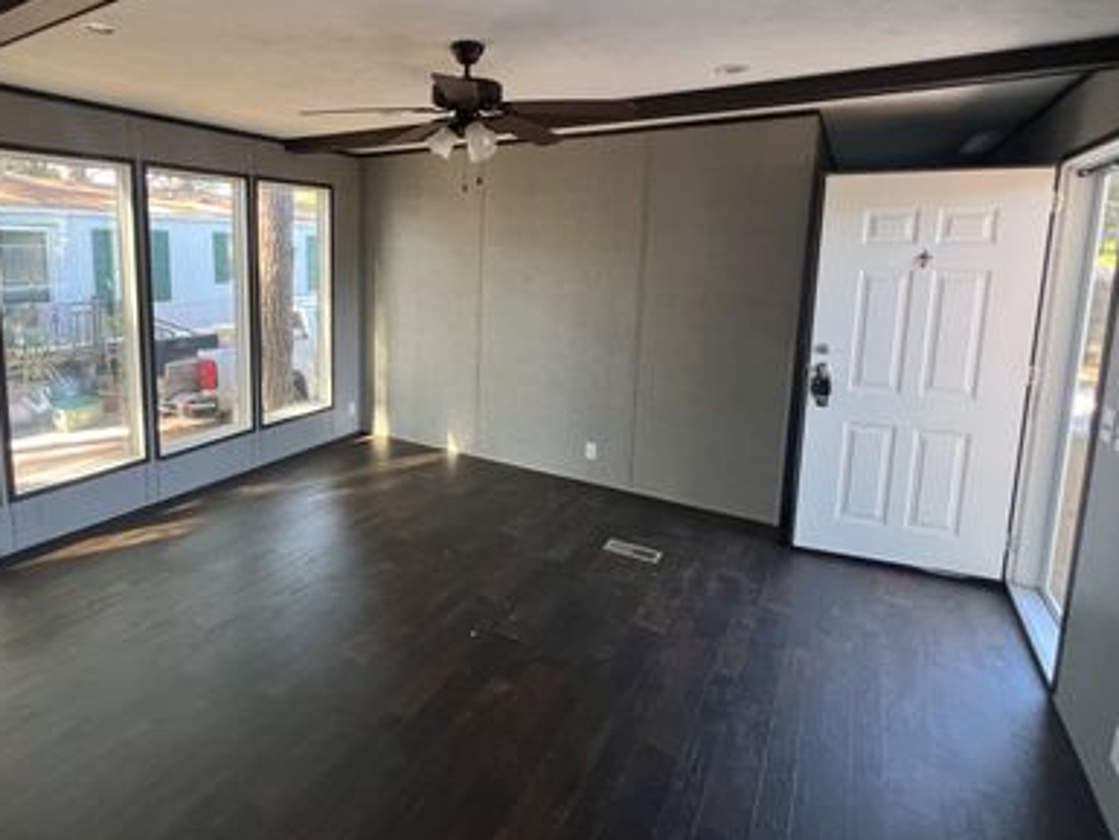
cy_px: 340
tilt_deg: -6.2
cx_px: 432
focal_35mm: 18
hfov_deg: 86.3
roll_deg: -1.5
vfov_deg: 71.0
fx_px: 582
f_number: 1.8
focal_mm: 1.57
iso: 250
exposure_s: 1/99
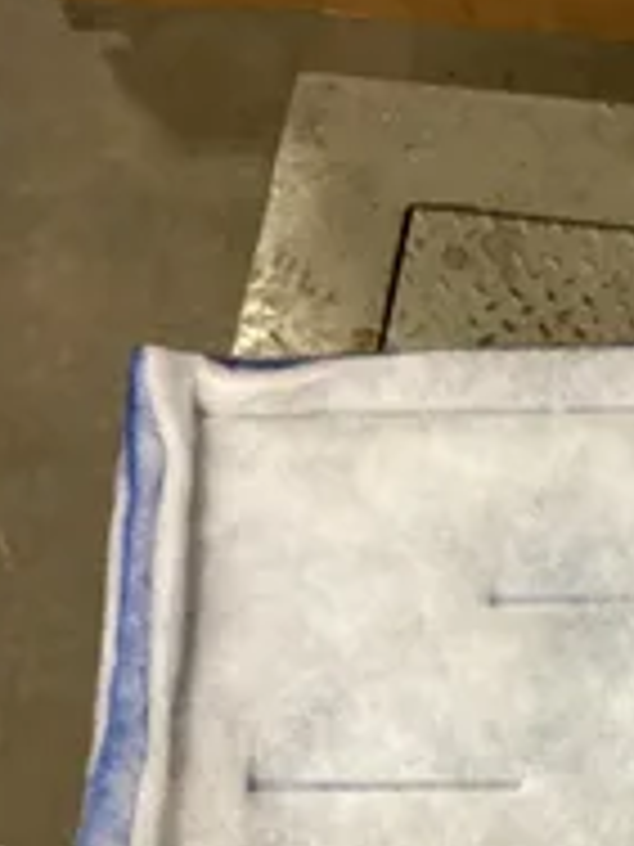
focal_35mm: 66
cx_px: 661
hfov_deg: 21.3
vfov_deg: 27.8
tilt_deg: -72.8
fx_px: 1612
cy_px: 828
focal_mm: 3.3
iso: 320
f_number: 2.4
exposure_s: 1/40
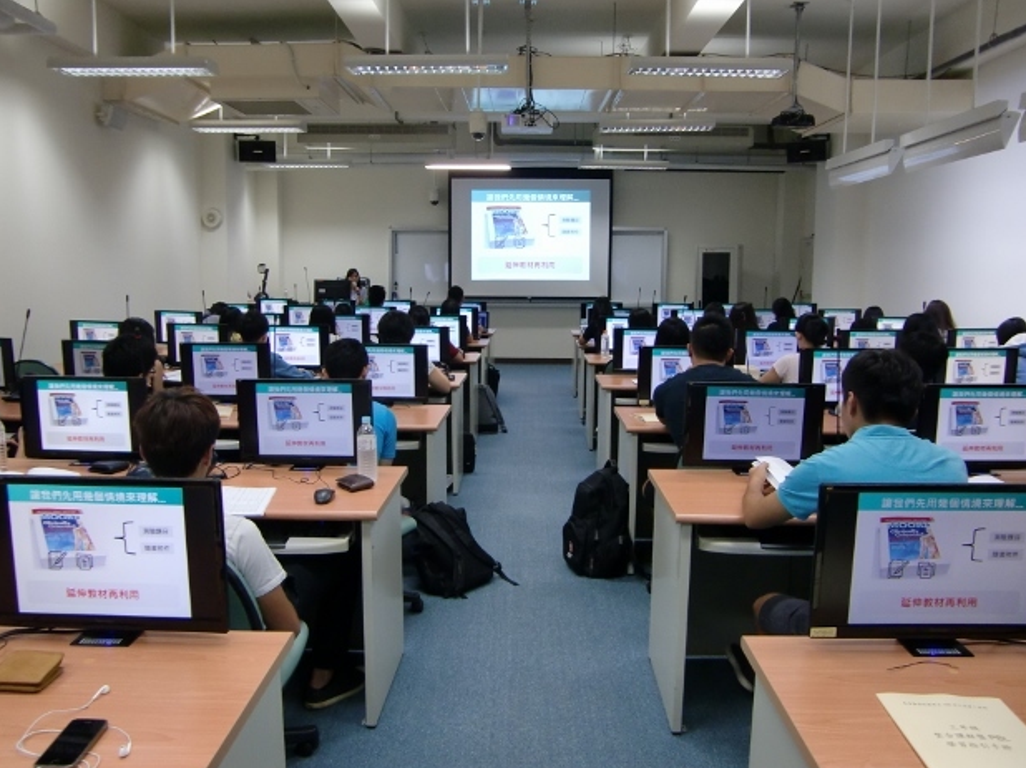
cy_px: 388
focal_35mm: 29
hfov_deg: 61.7
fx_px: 859
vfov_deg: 48.2
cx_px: 500
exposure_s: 1/60
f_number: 2.6
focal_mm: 4.9
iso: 160
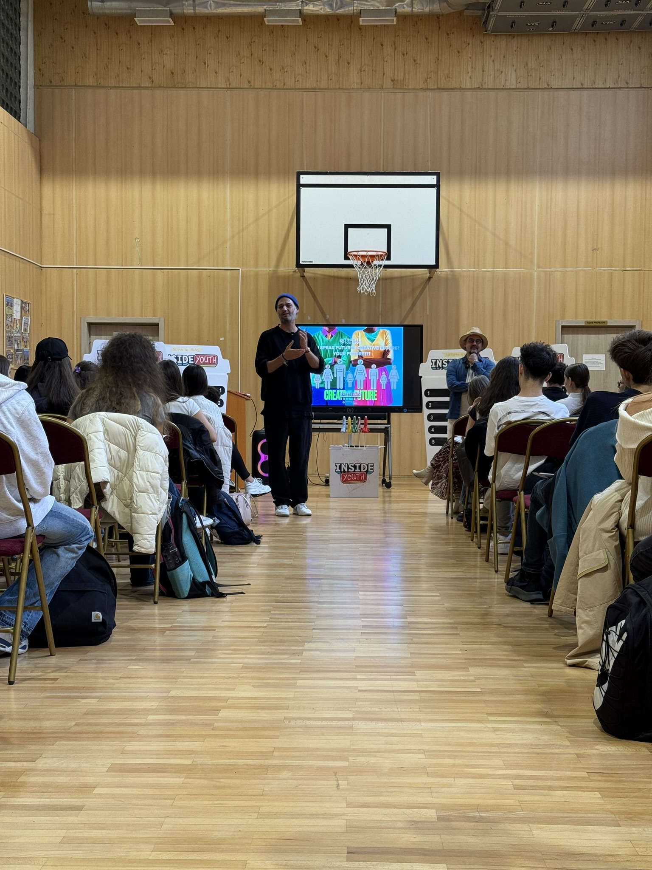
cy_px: 435
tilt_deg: -0.2
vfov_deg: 39.7
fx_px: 1205
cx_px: 326
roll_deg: -0.4
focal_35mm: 48
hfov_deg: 30.3
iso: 64
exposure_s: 1/50
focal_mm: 6.76
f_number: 1.78
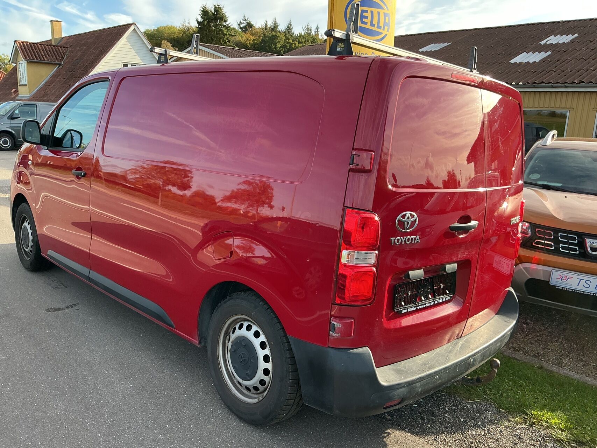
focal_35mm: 29
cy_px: 224
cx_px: 298
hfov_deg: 61.7
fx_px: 500
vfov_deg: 48.2
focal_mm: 3
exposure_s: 1/284
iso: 25
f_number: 1.8
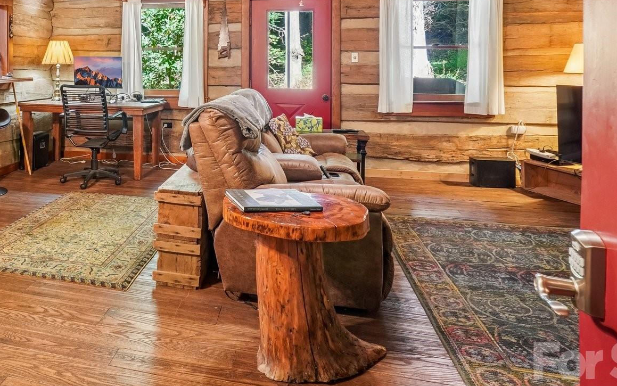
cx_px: 158
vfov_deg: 44.1
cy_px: 83
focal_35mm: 27
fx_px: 454
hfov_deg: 64.5
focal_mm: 10
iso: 400
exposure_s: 1/6
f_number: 8
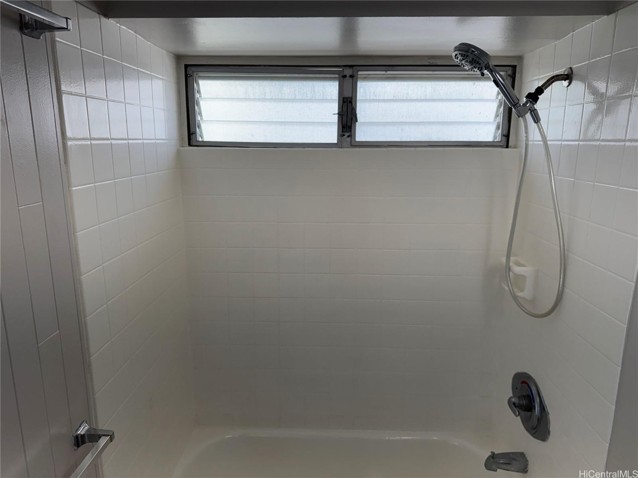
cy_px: 239
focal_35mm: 24
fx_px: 442
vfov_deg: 56.8
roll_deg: -0.3
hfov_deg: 71.6
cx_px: 319
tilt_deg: -13.3
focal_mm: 6.76
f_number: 1.78
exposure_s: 1/209
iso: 64
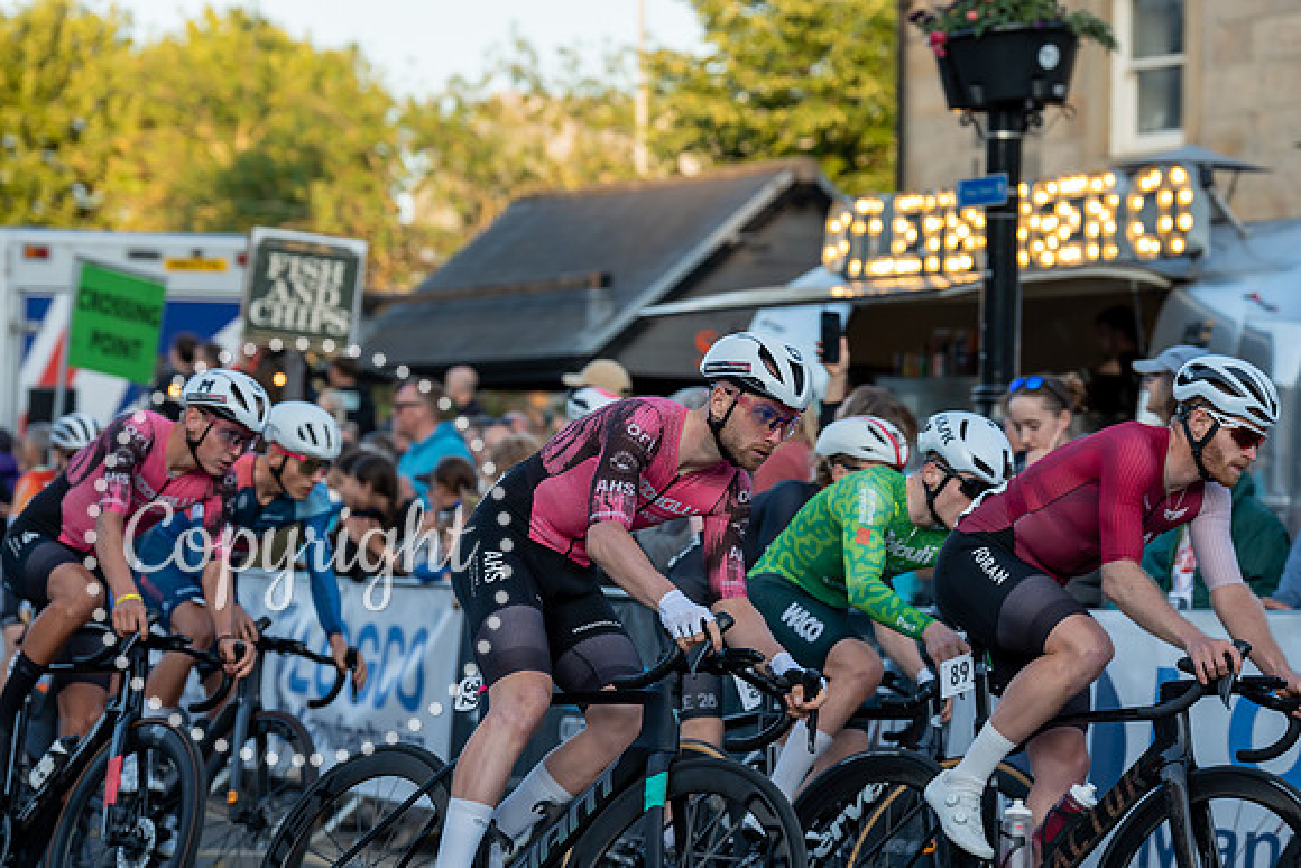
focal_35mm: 122
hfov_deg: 16.8
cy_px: 434
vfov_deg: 11.2
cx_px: 650
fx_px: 4410
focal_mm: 122
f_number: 4
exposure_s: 1/800
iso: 800
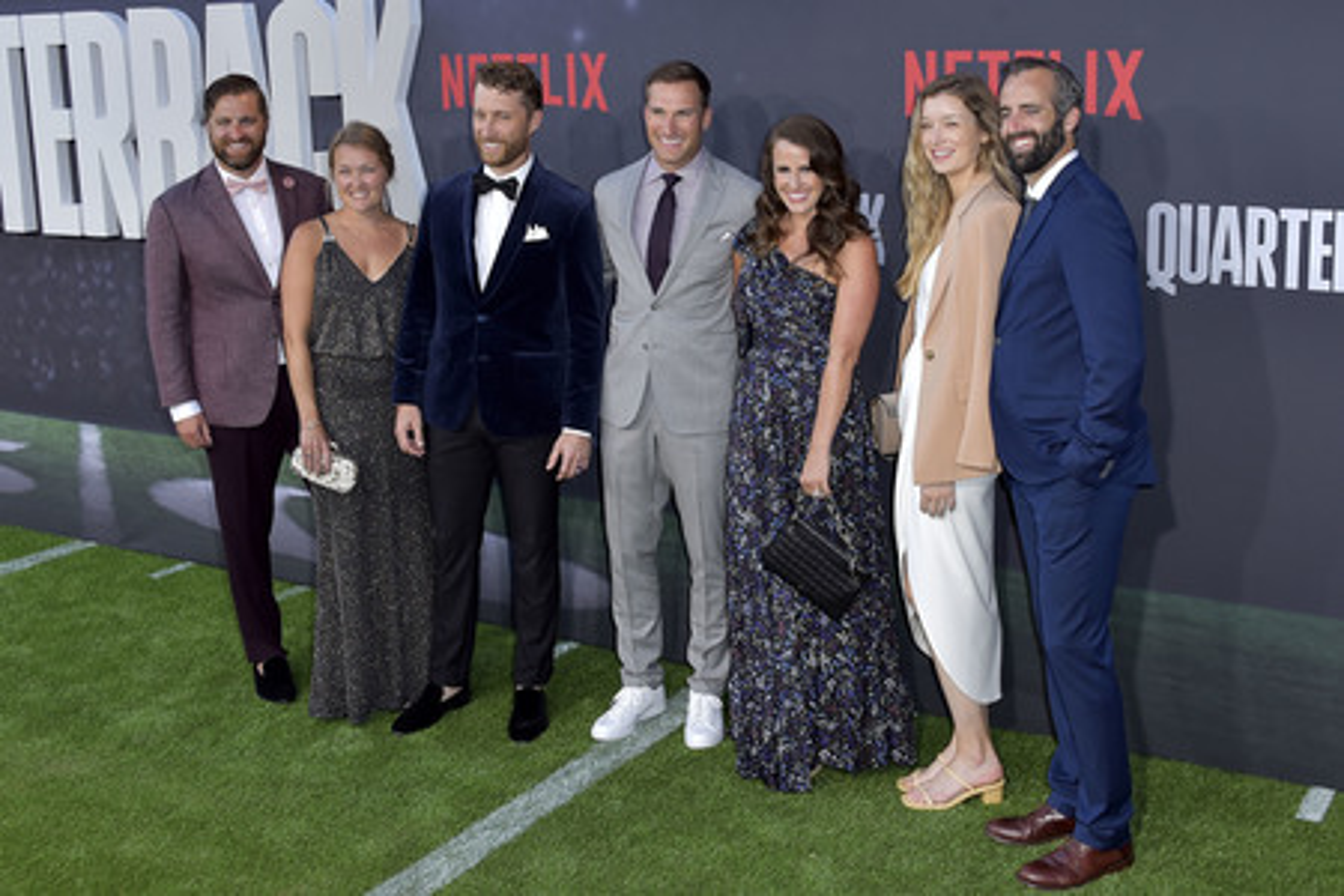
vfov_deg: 41.1
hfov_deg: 58.7
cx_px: 672
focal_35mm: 32
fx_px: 1195
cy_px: 448
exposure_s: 1/250
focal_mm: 32
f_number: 6.3
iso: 400
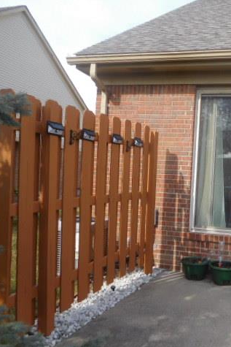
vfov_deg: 54.4
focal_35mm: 35
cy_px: 175
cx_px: 214
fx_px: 337
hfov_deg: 35.4
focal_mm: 4.5
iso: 125
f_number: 3.4
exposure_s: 1/640
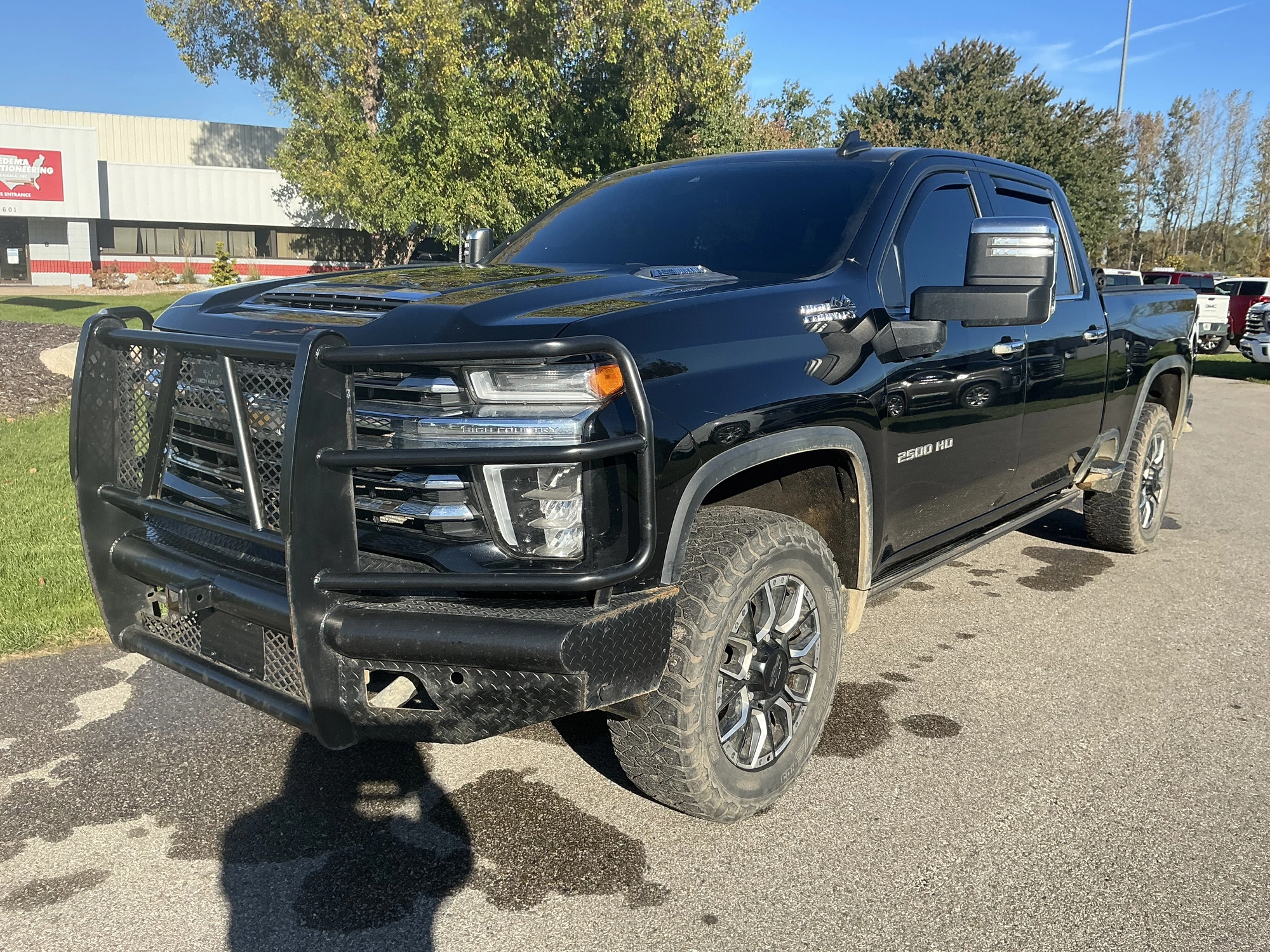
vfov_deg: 49.7
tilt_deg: -12.0
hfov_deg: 63.4
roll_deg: -2.2
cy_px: 476
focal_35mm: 28
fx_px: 1027
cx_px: 635
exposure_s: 1/1076
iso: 25
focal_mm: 3
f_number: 1.8
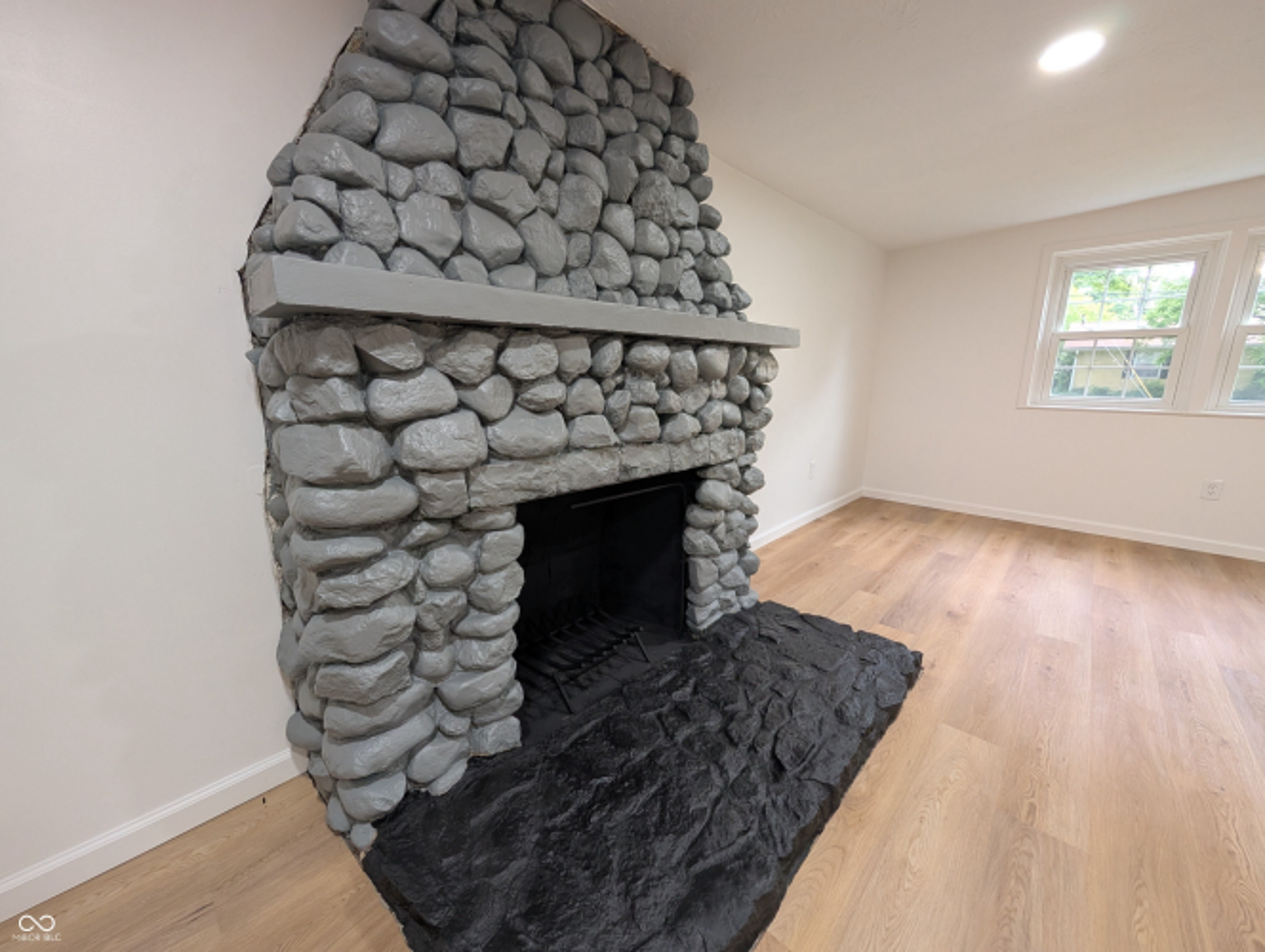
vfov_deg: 94.6
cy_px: 476
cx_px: 632
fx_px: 439
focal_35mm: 12
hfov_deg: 110.5
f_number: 1.7
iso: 143
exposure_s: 1/30
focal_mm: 2.02
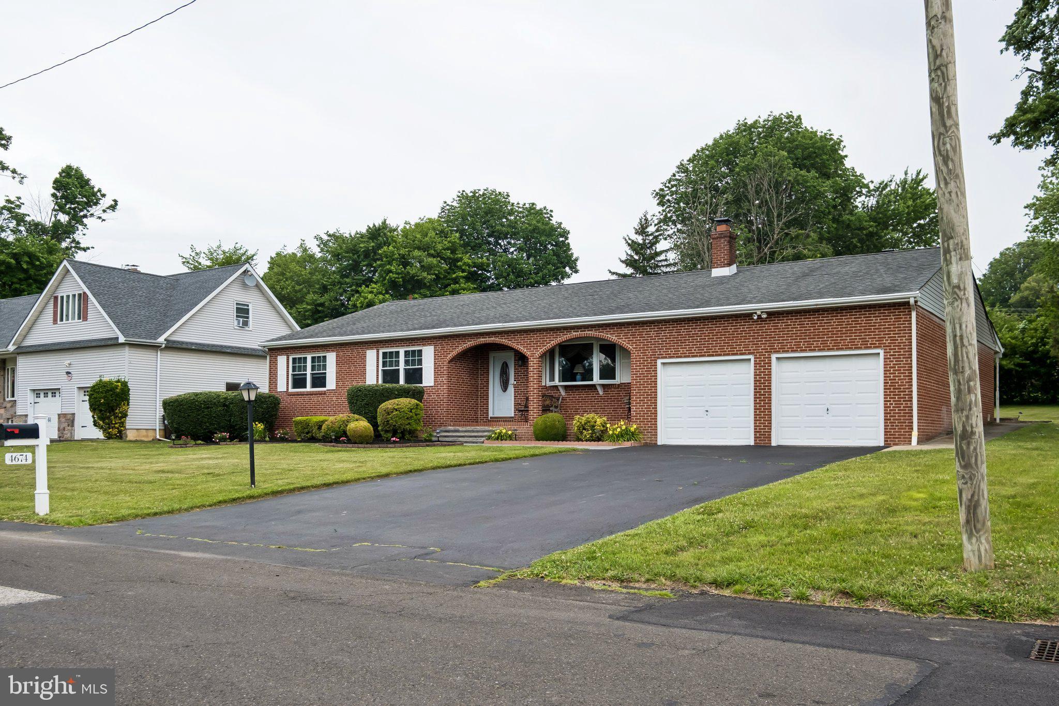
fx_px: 912
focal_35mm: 31
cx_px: 530
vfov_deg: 42.3
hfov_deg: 60.3
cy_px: 353
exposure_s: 1/240
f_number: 8
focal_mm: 20.9
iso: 250
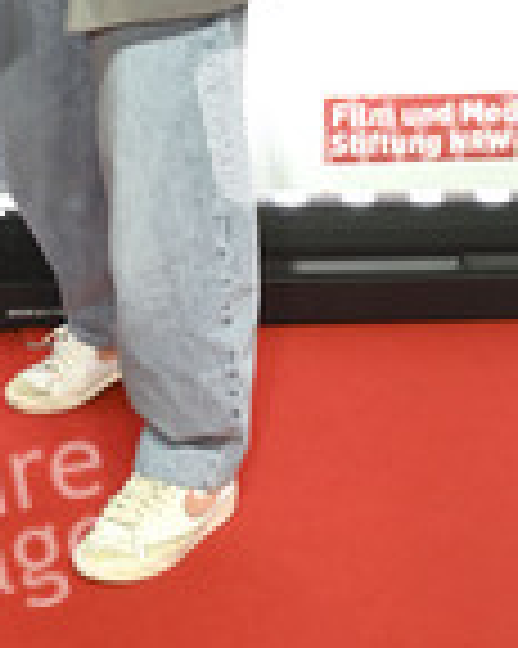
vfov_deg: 17.2
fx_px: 2053
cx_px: 18
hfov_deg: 14.2
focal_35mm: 107
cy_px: -126
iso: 1600
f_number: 5
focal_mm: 41
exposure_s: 1/200
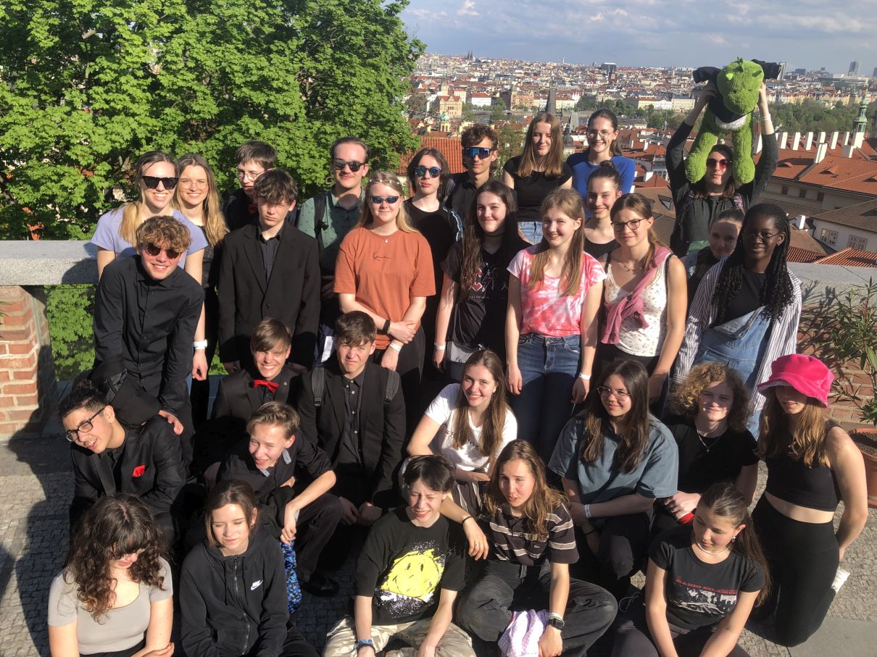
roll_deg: -2.8
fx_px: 709
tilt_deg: -18.0
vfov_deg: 49.7
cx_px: 438
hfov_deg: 63.5
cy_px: 328
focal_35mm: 28
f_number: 1.8
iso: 20
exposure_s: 1/1156
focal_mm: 3.99
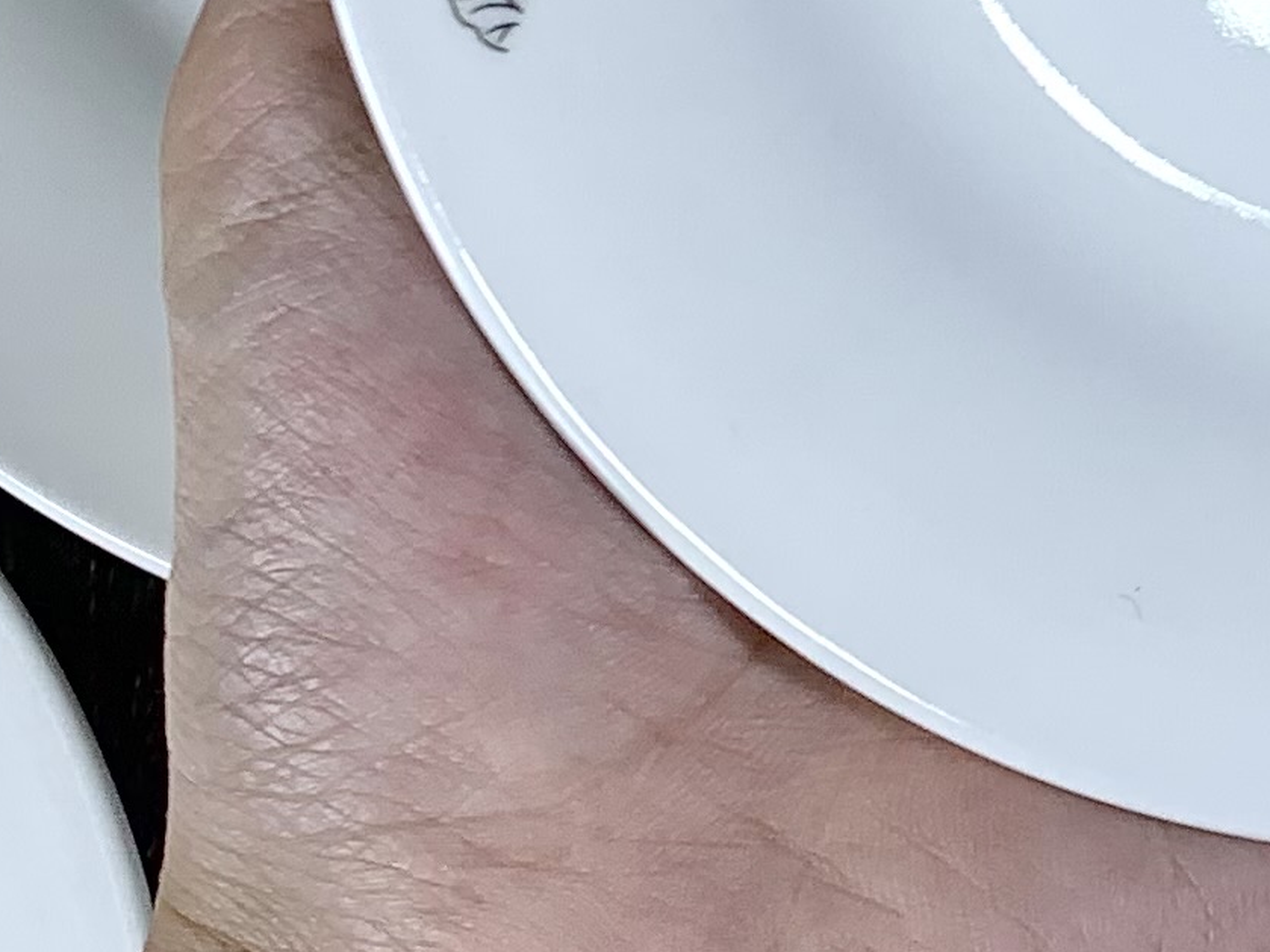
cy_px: -410
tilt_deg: -69.5
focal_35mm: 125
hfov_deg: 15.1
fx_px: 4585
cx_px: 1624
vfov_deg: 11.4
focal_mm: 4.25
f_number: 1.8
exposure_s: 1/292
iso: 25
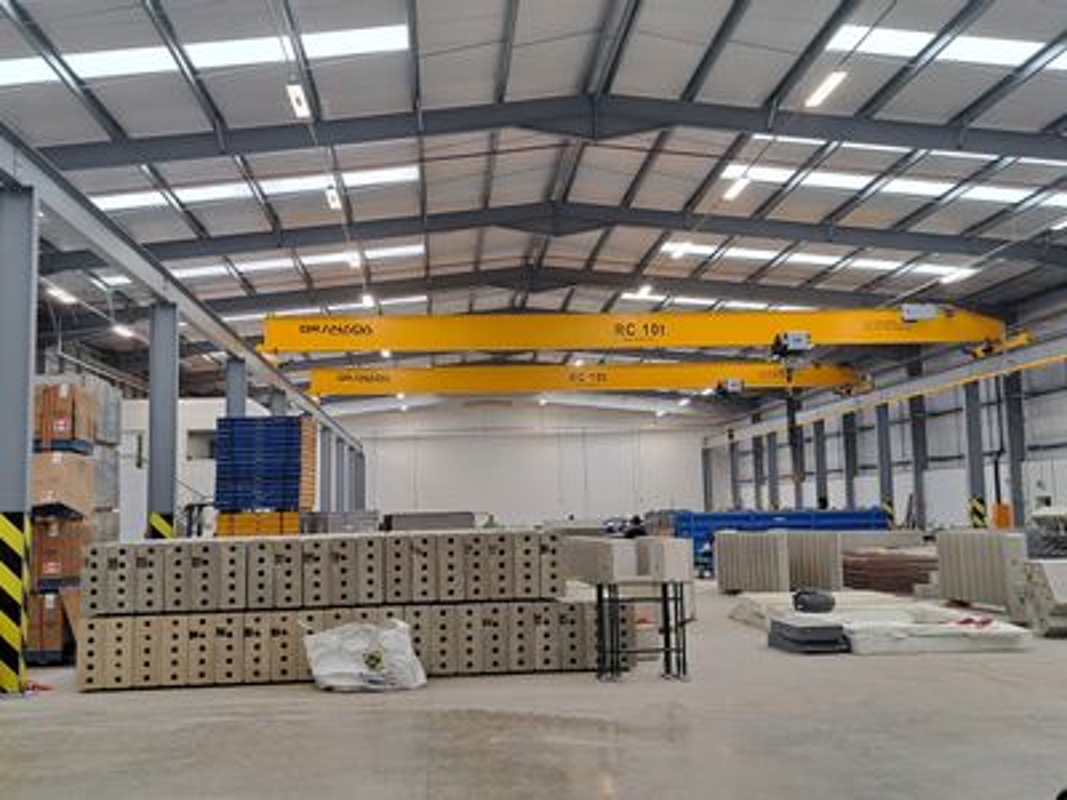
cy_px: 400
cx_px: 534
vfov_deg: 56.8
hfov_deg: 71.6
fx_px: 740
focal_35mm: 24
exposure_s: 1/113
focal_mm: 5.23
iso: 50
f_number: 1.8
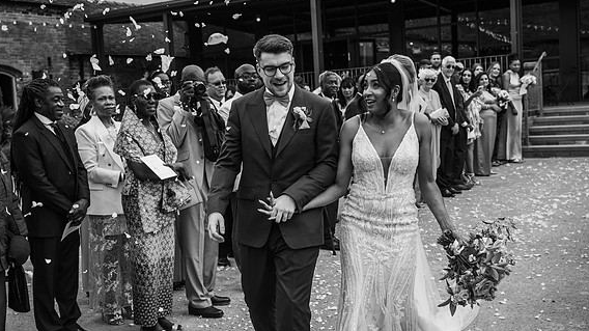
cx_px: 296
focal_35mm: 46
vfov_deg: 25.9
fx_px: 718
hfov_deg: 44.6
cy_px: 168
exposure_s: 1/1000
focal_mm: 43
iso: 280
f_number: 5
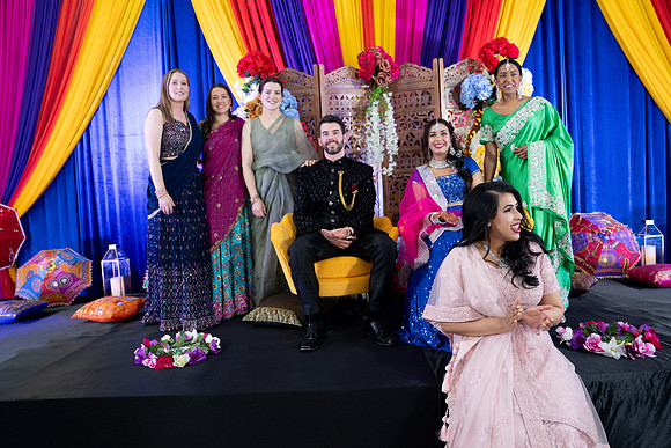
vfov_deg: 49.6
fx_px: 485
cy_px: 224
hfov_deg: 69.4
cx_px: 336
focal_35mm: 26
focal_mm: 26
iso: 1250
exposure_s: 1/125
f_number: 2.8
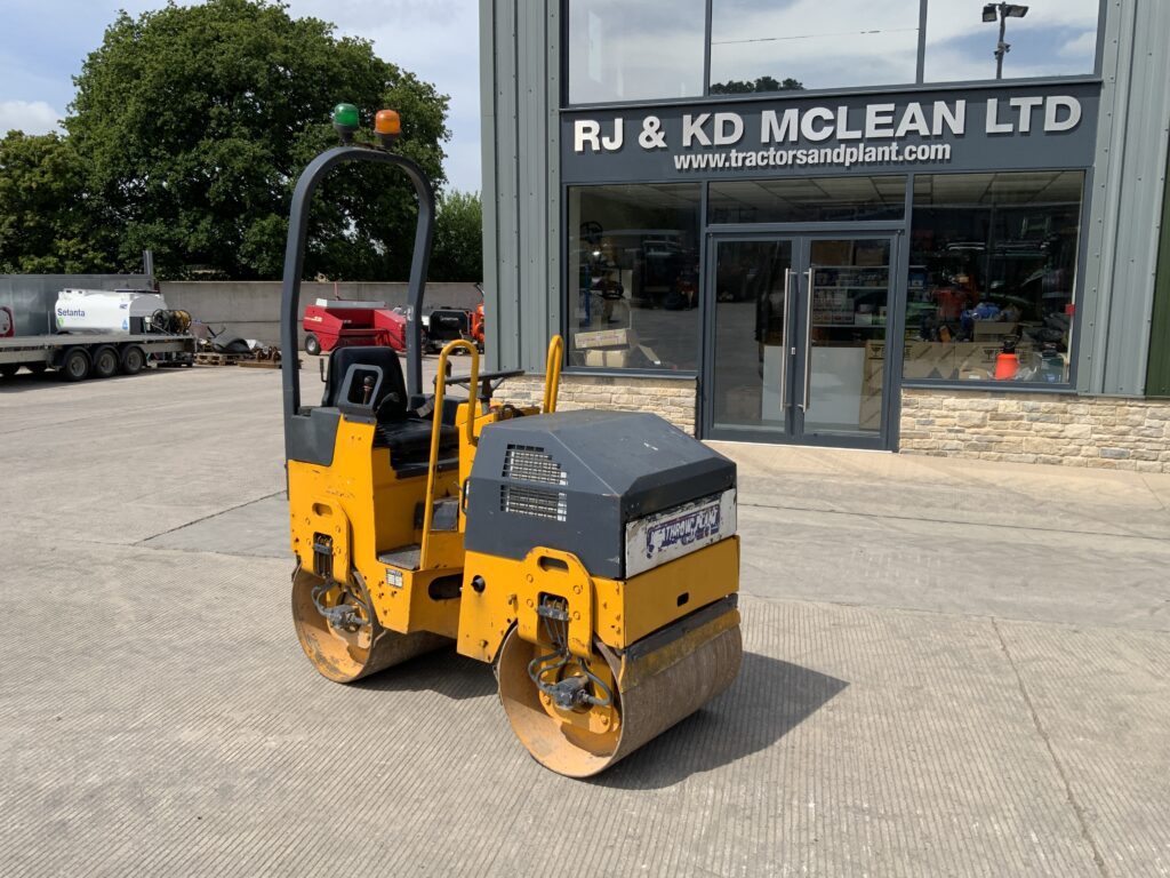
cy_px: 439
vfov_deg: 48.2
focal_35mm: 29
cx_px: 585
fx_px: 980
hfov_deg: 61.7
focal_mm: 3
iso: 16
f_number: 1.8
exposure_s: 1/1984
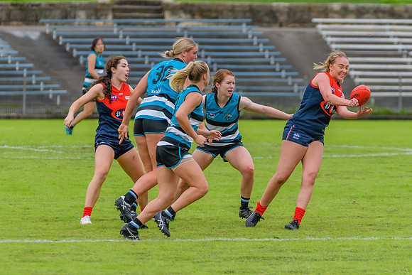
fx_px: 5591
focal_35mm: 488
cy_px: 214
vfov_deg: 2.8
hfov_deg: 4.2
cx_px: 215
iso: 800
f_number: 5.6
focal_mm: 290
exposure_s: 1/2000
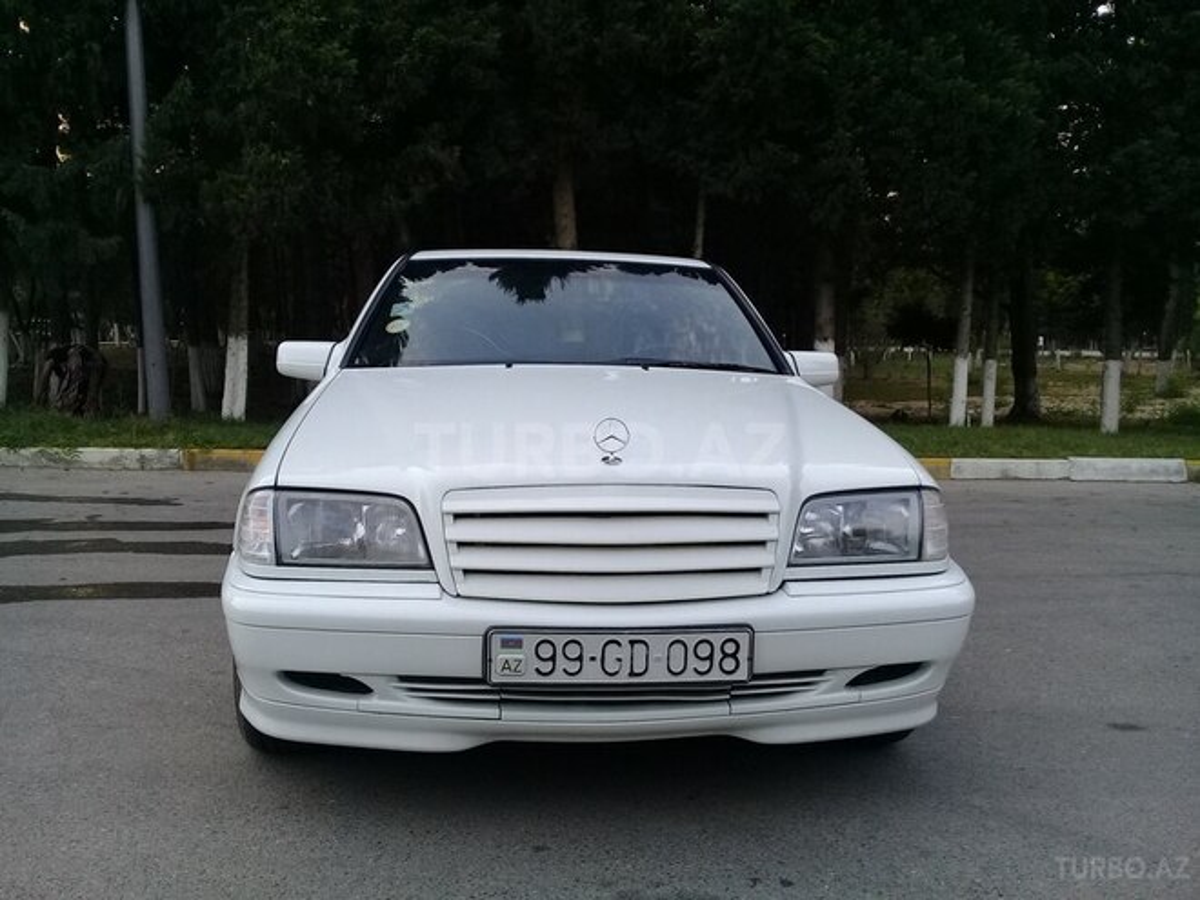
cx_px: 600
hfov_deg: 58.4
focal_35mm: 31
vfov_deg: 45.4
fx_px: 1075
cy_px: 450
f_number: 2.2
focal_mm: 3.3
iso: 50
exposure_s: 1/120
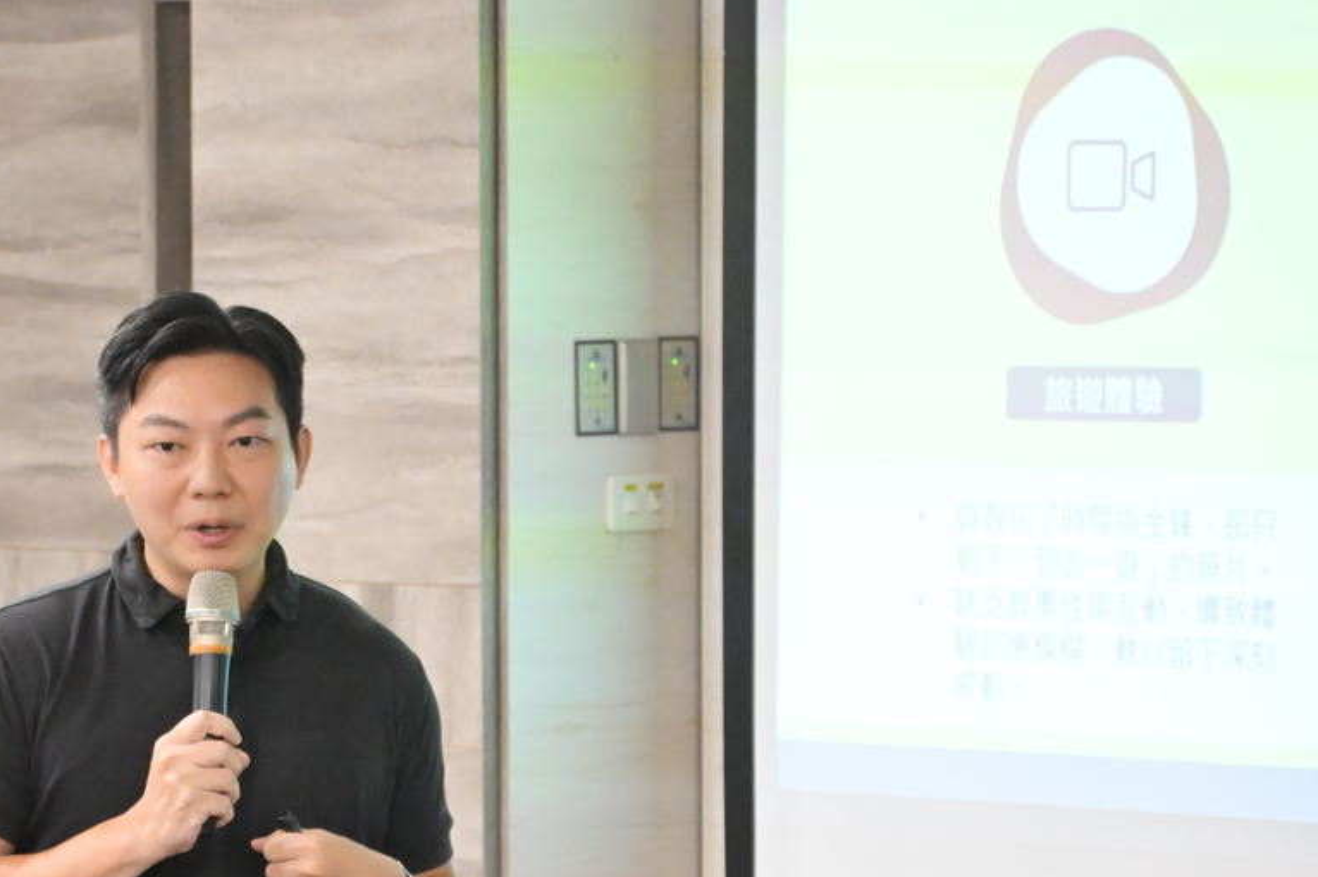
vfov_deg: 6.2
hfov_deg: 9.3
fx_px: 8087
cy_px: 660
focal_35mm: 221
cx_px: 382
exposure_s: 1/125
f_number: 5.6
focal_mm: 94
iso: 7200
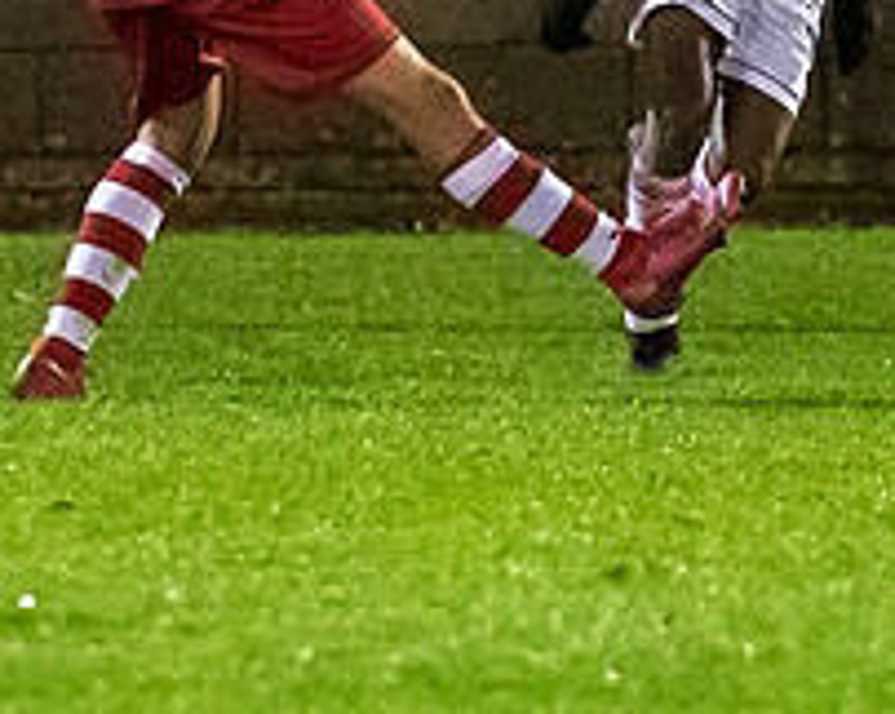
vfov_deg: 1.2
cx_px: 87
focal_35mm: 1264
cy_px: -215
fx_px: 33433
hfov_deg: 1.5
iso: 6400
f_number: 2.8
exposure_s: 1/1000
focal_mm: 200
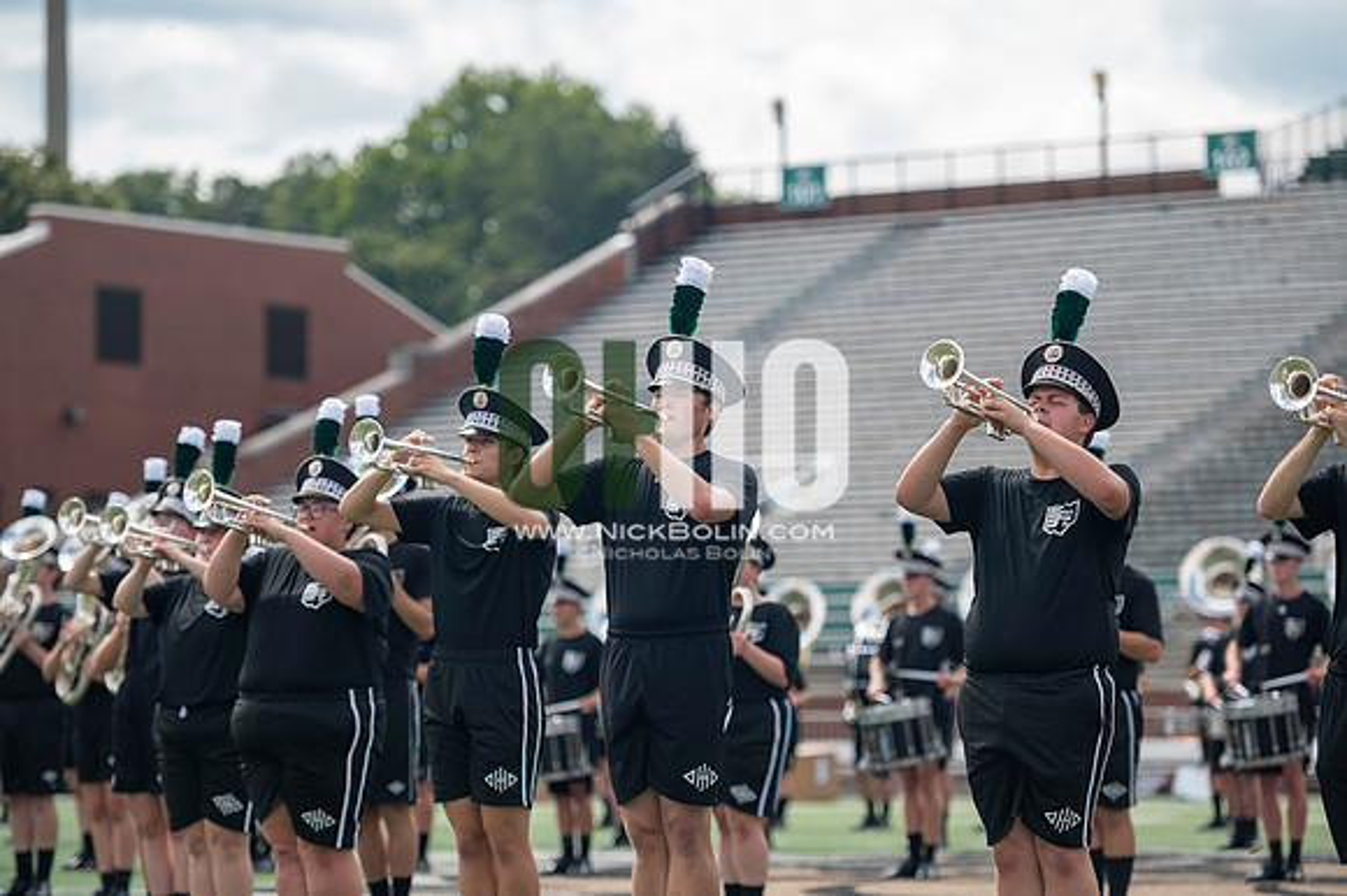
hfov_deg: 15.2
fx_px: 5048
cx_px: 674
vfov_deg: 10.1
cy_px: 448
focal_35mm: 135
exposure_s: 1/1600
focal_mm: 135
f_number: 2.8
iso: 125
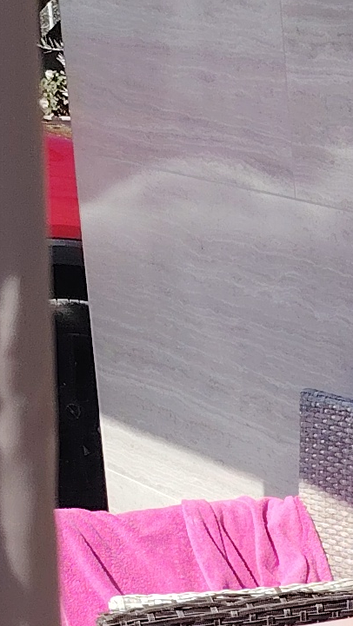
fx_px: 2411
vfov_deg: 14.1
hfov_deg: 7.3
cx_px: 1105
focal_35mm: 145
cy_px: 856
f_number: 1.75
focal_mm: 5.25
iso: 100
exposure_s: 1/720
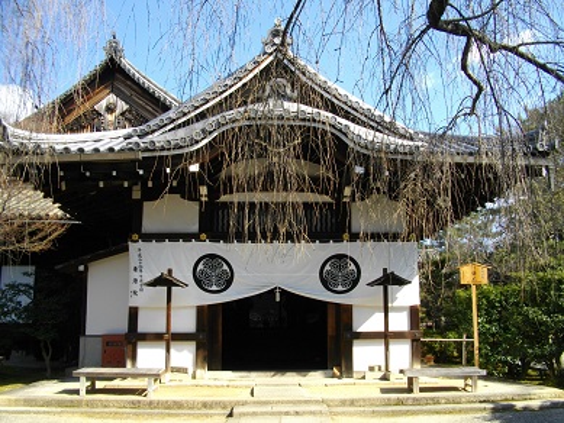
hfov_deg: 56.8
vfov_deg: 44.2
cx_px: 282
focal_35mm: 32
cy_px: 212
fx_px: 522
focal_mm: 5.7
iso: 100
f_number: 5.5
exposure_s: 1/160
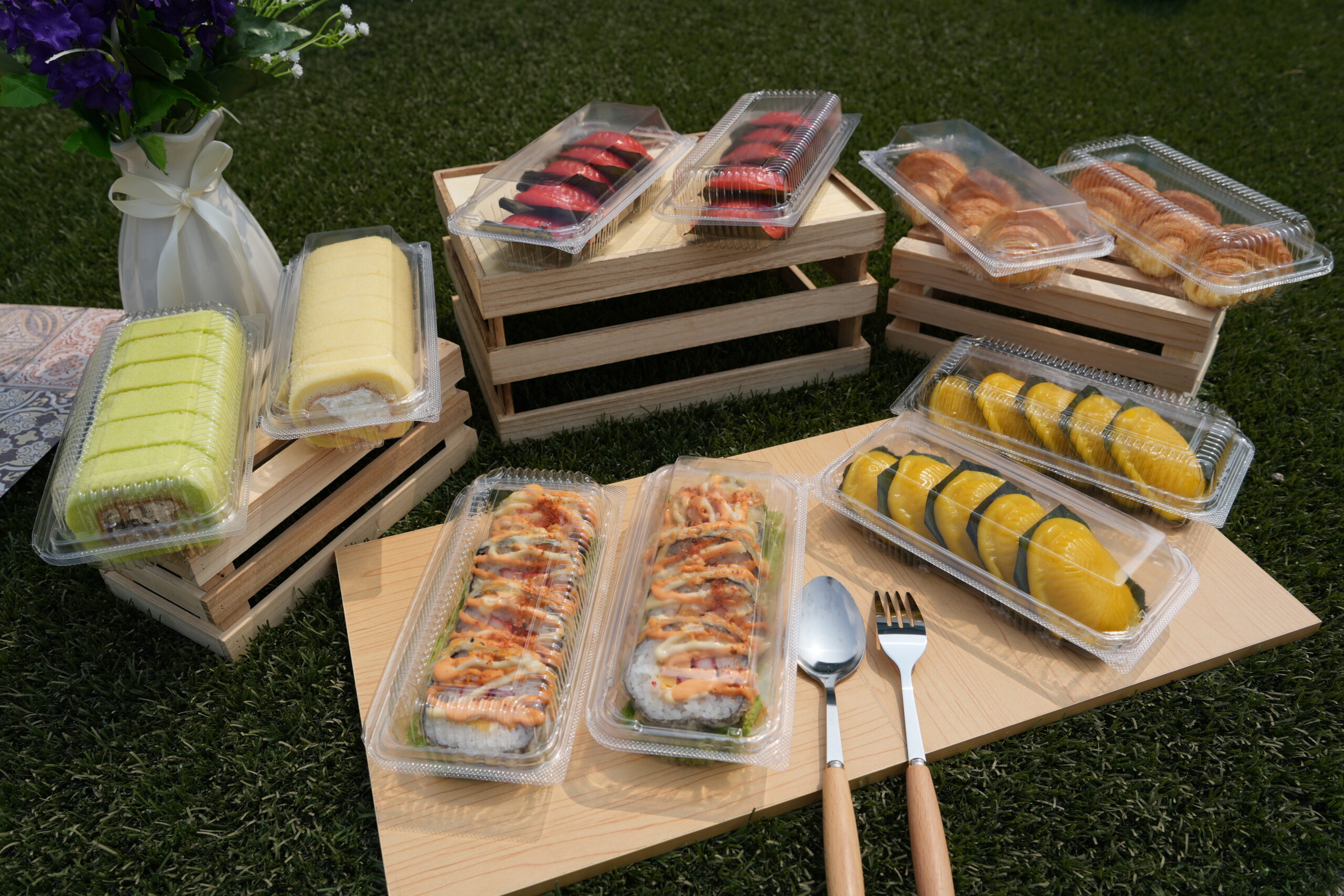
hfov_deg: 63.7
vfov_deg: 45.0
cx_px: 672
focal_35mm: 29
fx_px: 1083
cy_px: 448
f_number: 8
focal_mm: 29
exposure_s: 1/500
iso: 100
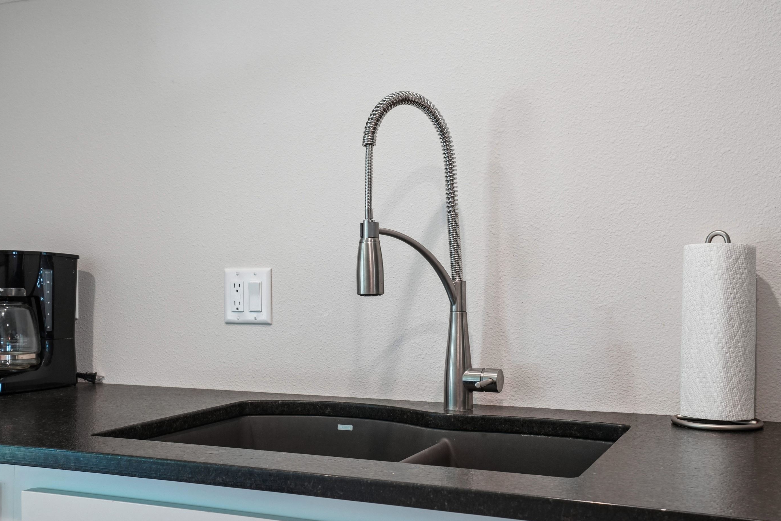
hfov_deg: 49.6
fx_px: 846
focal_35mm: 39
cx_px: 396
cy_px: 281
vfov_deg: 34.2
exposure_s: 1/25
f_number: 10
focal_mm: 35
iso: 800
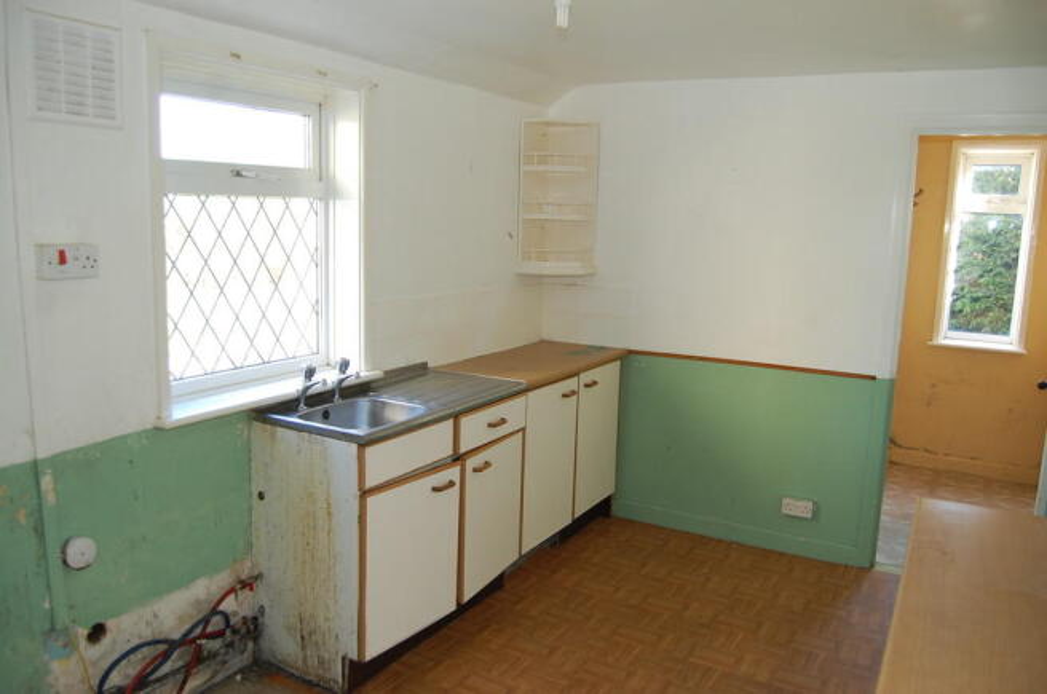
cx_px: 524
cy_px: 347
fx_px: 784
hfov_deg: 67.5
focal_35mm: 27
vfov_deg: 47.8
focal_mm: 18
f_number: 3.5
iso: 400
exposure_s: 1/60
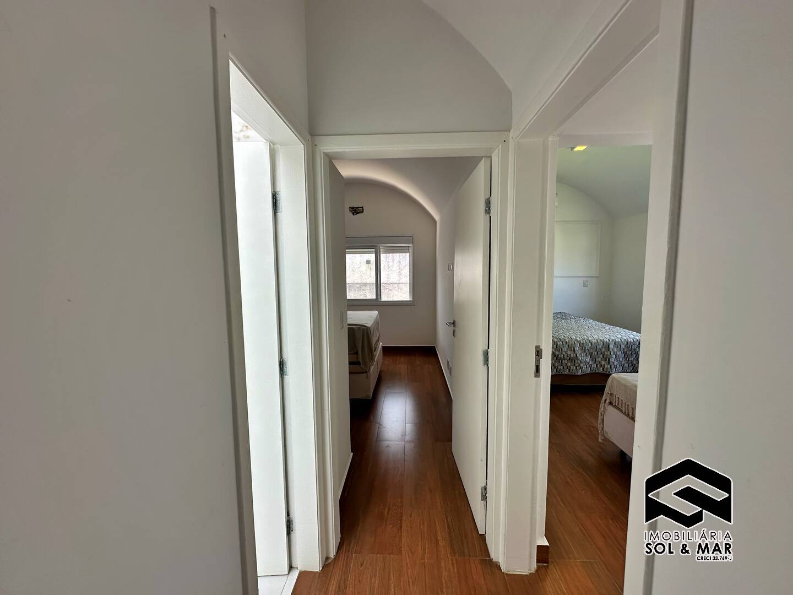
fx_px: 321
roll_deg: +0.3
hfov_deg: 102.1
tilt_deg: -5.3
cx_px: 396
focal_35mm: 14
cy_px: 298
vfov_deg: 85.7
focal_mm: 2.22
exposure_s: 1/176
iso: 40
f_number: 2.2
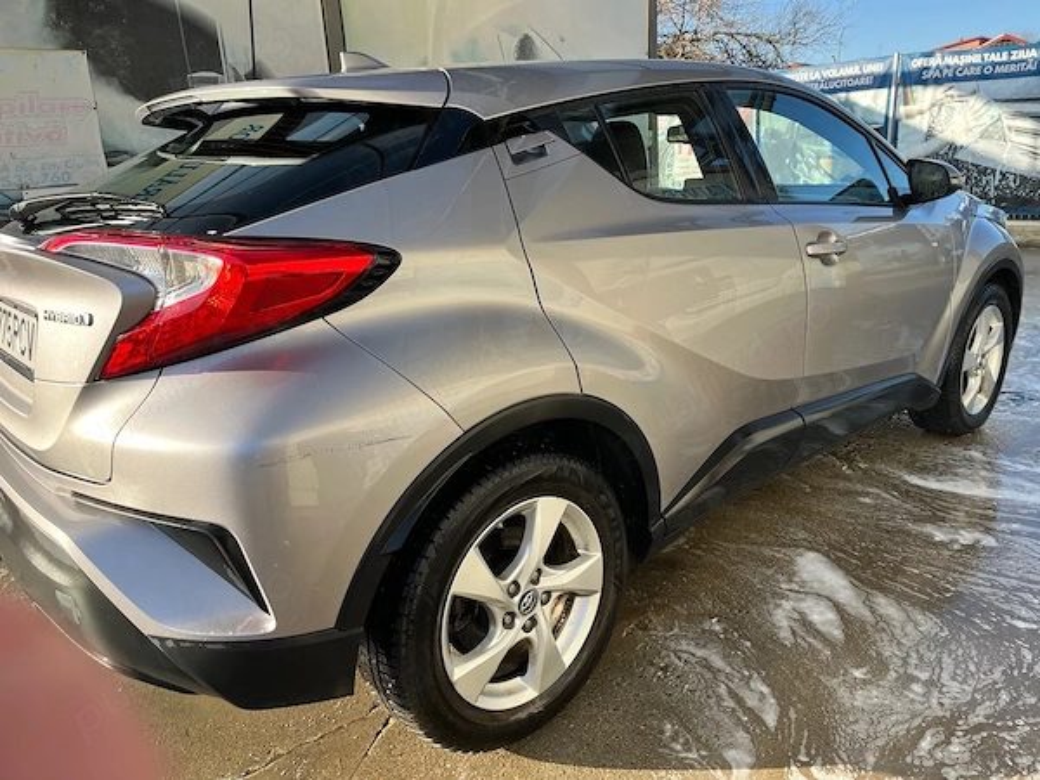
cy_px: 390
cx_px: 520
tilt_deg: -17.4
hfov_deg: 67.3
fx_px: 781
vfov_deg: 53.1
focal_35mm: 26
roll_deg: +2.9
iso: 50
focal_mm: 5.1
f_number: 1.6
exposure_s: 1/710
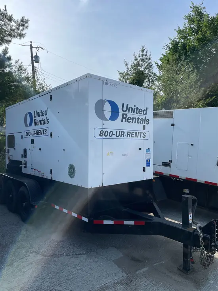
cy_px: 146
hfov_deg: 53.1
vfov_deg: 67.3
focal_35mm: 26
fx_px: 218
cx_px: 109
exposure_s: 1/3731
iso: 32
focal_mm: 4.2
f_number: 1.6
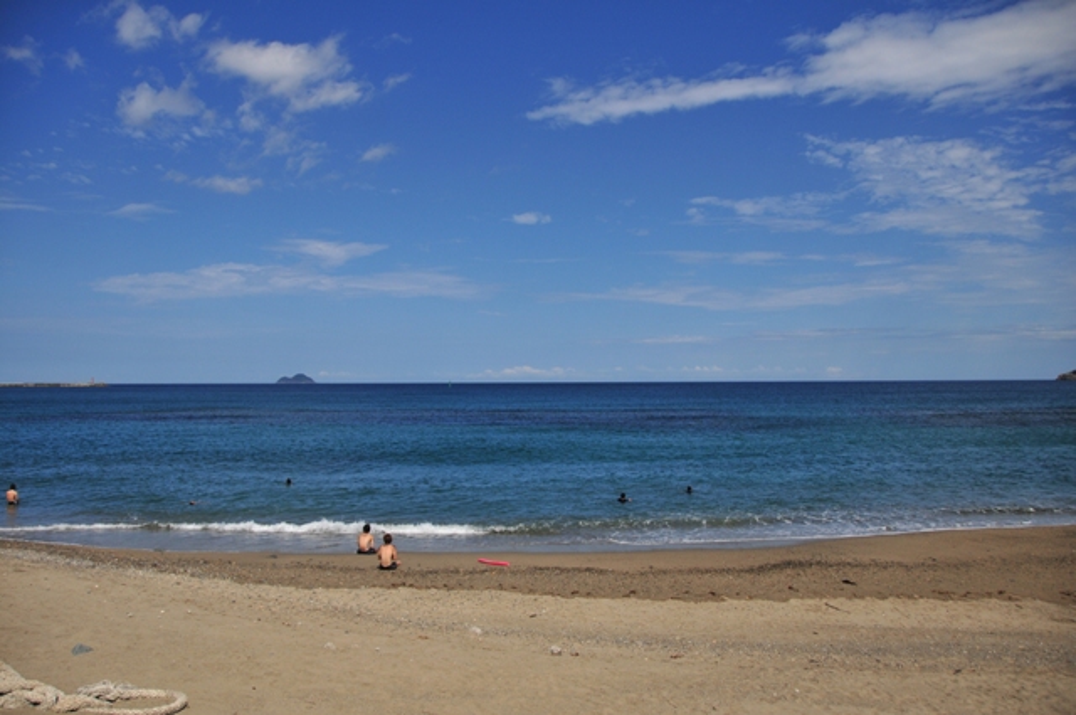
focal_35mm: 27
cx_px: 538
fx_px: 806
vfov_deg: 47.8
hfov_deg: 67.4
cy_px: 358
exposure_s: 1/6400
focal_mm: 18
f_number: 3.5
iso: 200
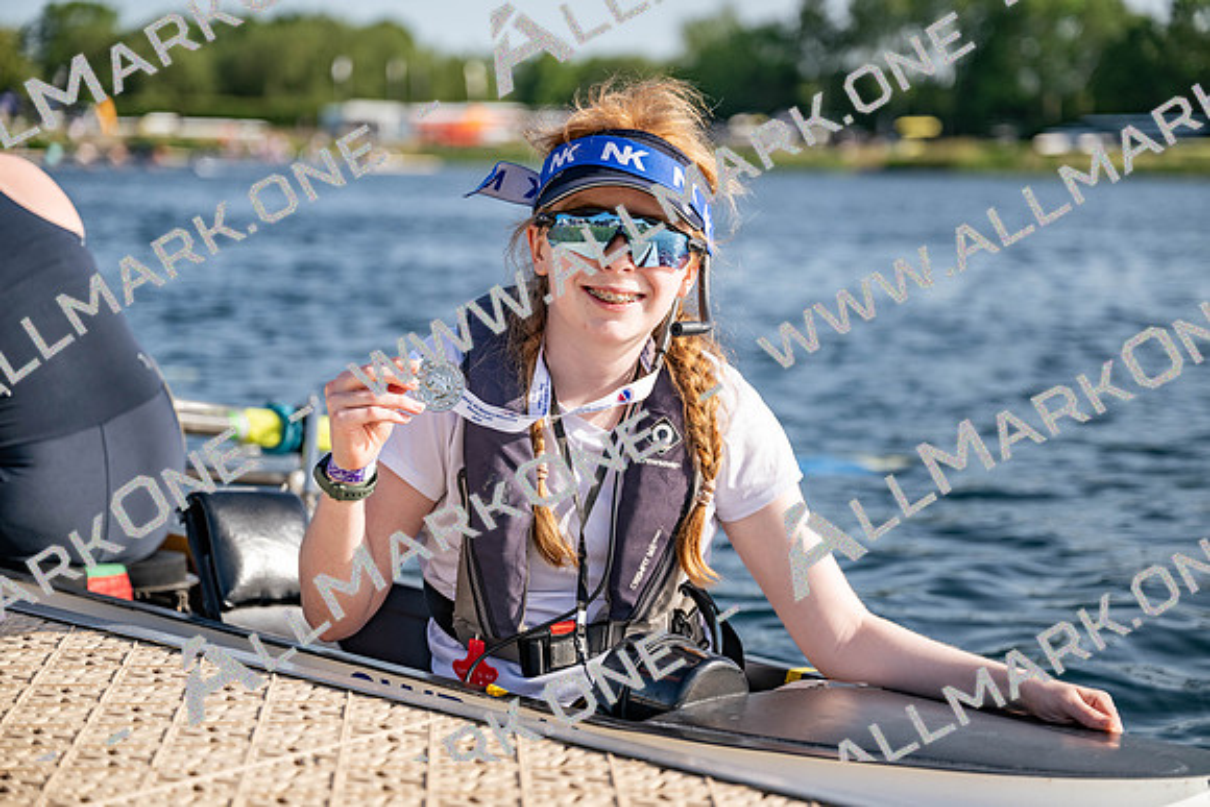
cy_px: 404
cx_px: 605
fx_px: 2353
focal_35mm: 70
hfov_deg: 28.8
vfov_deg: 19.5
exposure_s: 1/1600
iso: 64
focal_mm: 70
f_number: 2.8
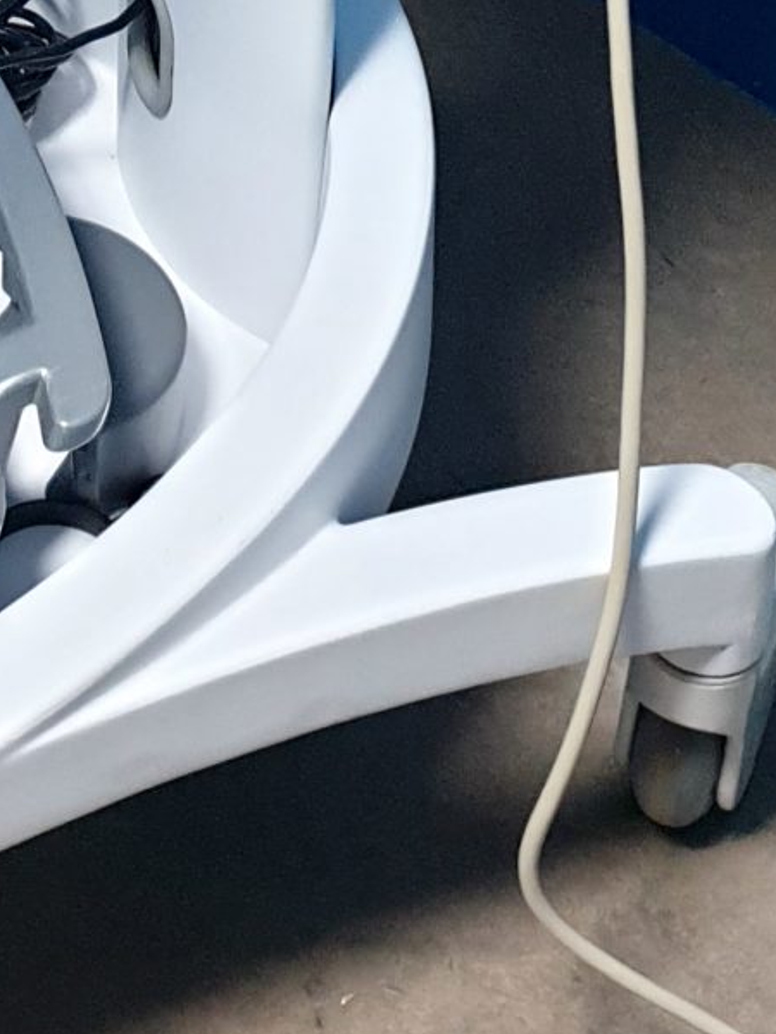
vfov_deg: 15.8
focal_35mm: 111
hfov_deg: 13.1
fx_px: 3318
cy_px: -665
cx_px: -33
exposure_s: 1/33
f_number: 1.5
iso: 250
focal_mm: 4.3
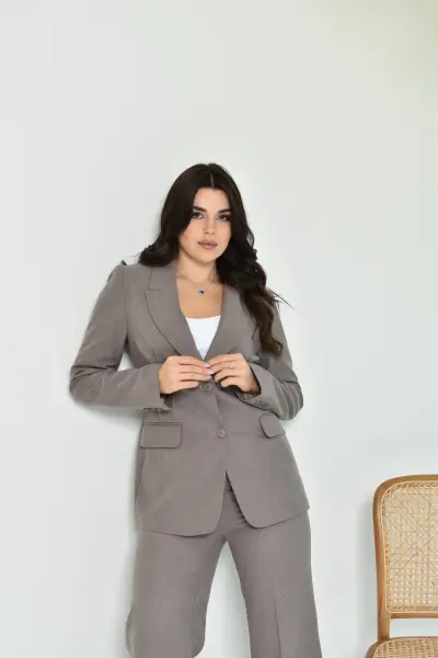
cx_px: 219
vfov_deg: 37.9
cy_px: 329
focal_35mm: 52
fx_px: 958
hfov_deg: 25.8
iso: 125
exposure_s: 1/200
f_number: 4
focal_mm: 35
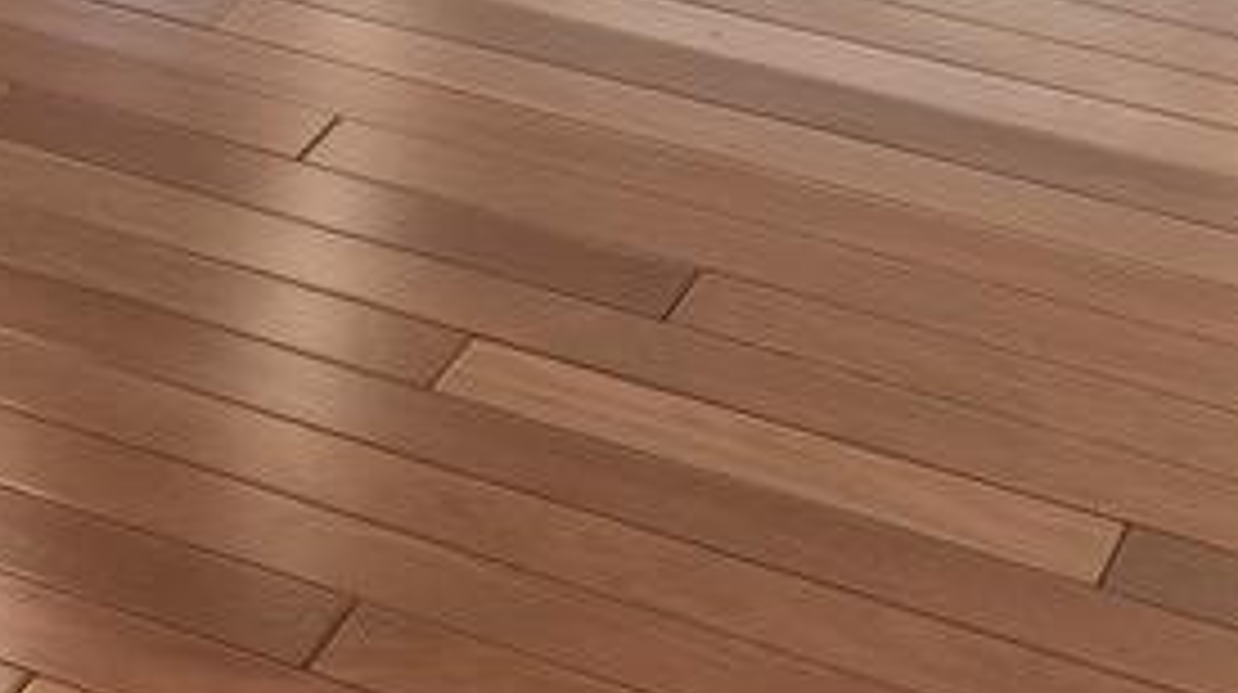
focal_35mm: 125
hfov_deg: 16.5
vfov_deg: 7.7
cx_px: -243
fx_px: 4099
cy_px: -1721
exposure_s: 1/1.25
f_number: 9
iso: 100
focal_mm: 16
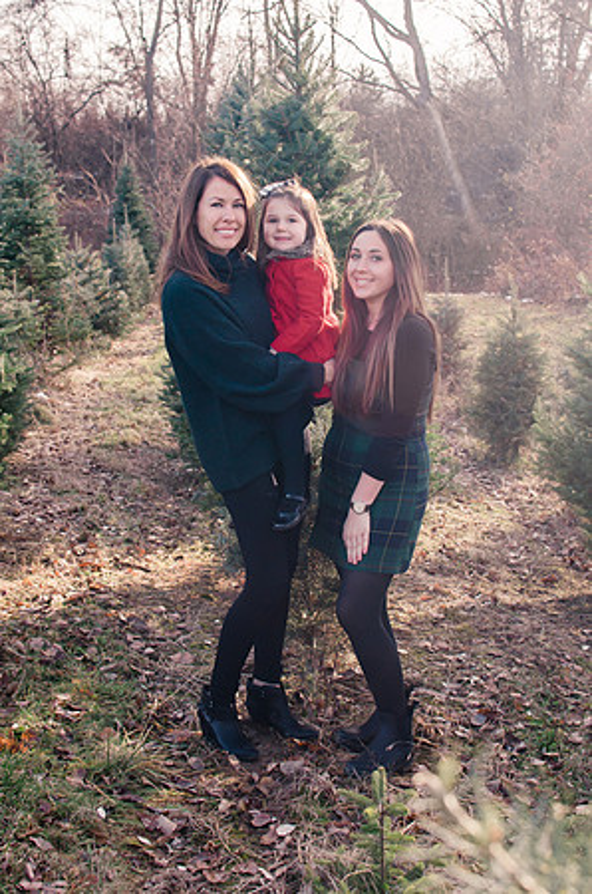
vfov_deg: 37.9
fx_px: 1301
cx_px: 296
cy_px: 447
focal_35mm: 52
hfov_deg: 25.6
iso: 500
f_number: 5
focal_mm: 35
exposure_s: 1/250
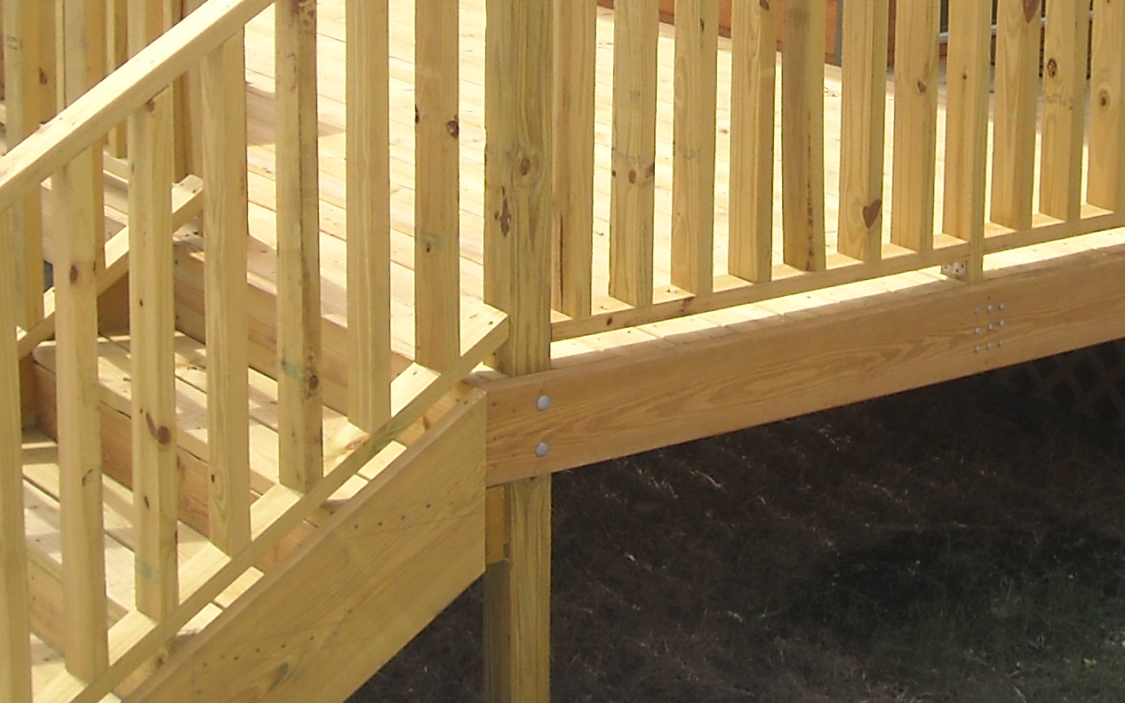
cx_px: 794
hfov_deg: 22.9
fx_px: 2759
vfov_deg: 14.1
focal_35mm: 90
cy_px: -125
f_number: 5.6
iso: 64
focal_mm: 5.7
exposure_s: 1/209
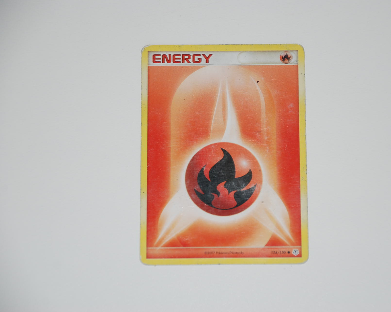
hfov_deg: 10.9
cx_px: 223
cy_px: 156
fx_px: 2055
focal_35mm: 178
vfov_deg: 8.7
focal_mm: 105
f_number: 5.6
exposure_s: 1/60
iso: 200
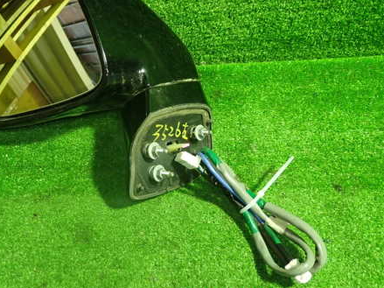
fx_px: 455
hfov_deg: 45.1
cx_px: 128
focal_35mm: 41
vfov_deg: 35.0
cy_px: 112
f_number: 2.3
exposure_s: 1/30
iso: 400
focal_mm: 5.4
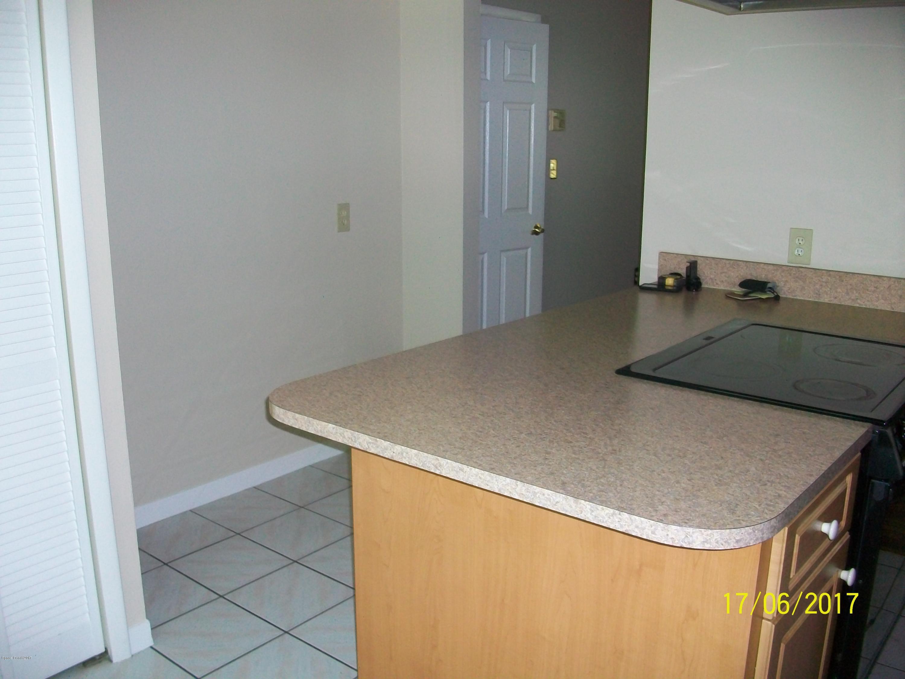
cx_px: 452
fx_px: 837
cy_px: 340
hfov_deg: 56.8
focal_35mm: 32
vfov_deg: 44.2
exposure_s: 1/60
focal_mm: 5.7
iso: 160
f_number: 2.8
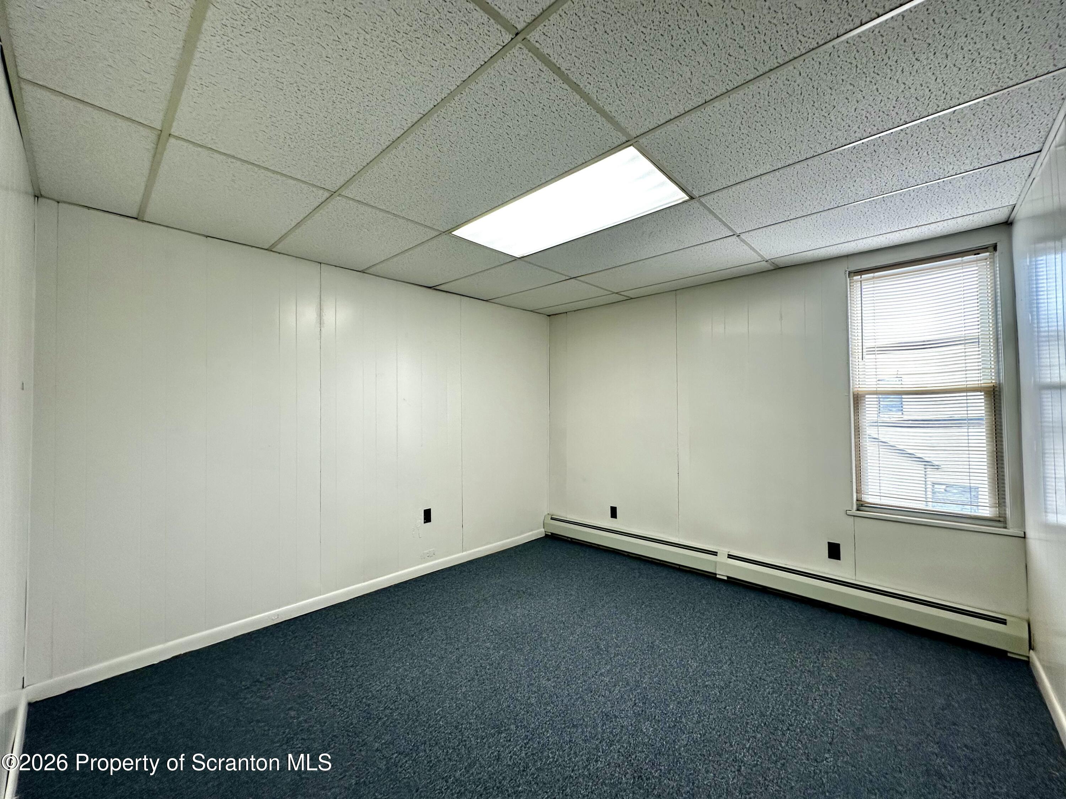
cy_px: 400
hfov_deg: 102.1
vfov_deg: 85.7
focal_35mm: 14
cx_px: 533
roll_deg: +0.2
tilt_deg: +1.2
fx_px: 431
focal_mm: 2.22
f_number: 2.2
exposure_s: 1/120
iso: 125
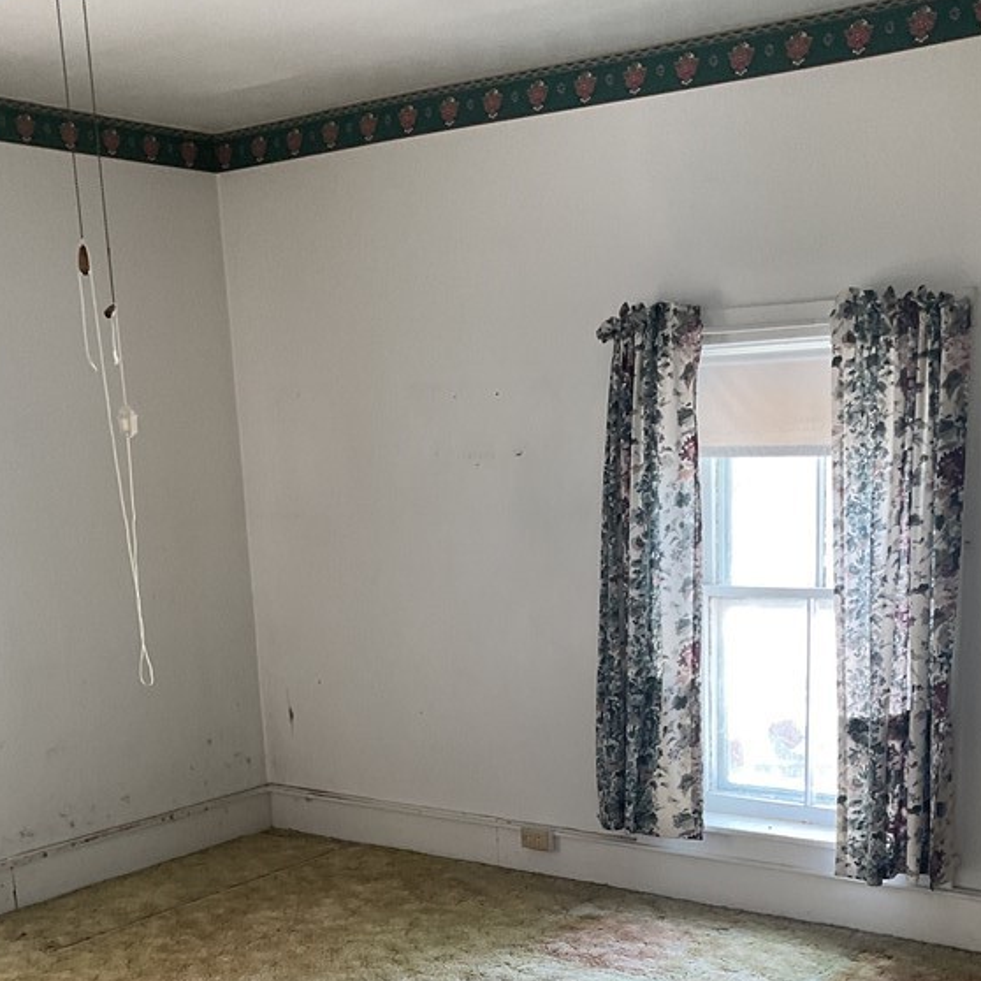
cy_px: 825
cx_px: 512
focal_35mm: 47
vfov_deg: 34.6
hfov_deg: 36.1
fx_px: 1507
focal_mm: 3
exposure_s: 1/60
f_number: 1.8
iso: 80
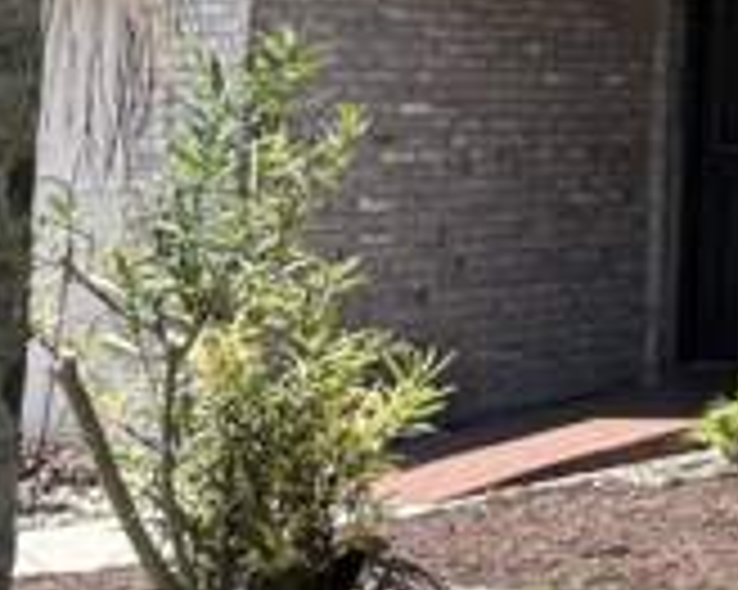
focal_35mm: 124
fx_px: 2707
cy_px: -347
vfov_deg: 11.8
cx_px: 1494
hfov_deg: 13.3
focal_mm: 5.96
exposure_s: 1/1016
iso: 50
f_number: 1.6
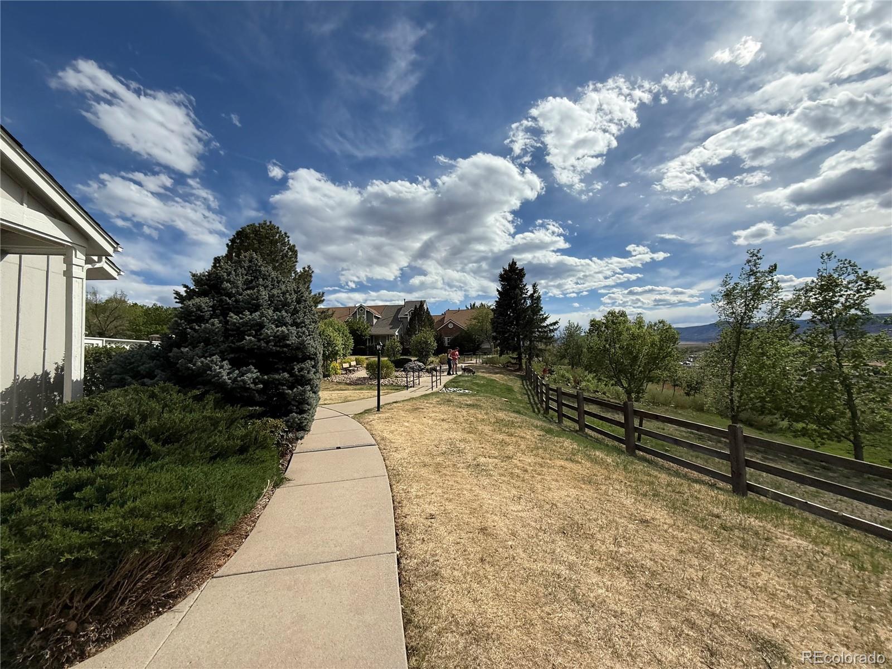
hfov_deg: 102.1
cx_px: 446
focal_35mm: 14
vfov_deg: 85.7
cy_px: 334
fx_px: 361
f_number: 2.2
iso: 50
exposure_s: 1/4149
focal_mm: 2.22
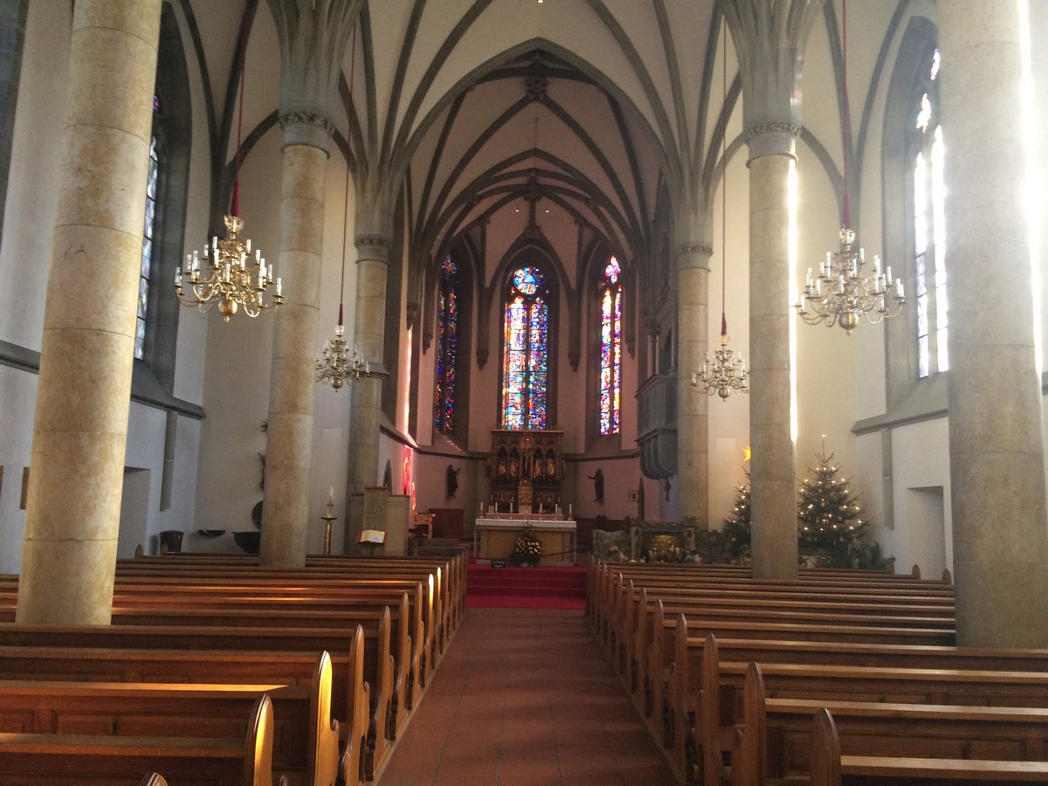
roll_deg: -0.7
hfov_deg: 61.7
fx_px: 878
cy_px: 393
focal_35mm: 29
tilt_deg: +6.5
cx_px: 524
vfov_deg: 48.2
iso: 200
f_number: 2.2
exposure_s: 1/33
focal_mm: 4.15
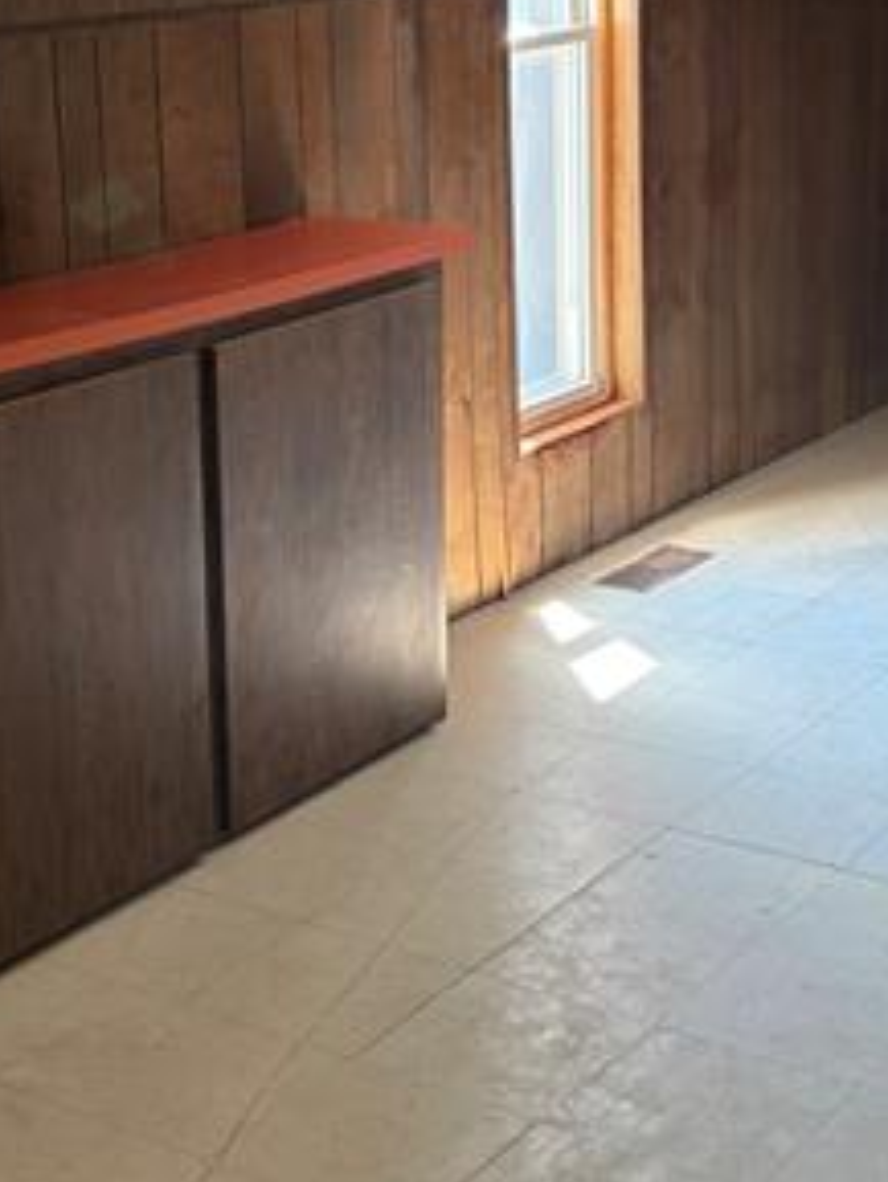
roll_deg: +1.8
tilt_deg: -13.7
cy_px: 434
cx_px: 344
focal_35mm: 69
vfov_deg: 28.0
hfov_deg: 21.3
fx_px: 2358
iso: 200
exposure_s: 1/60
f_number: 1.6
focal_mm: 5.96
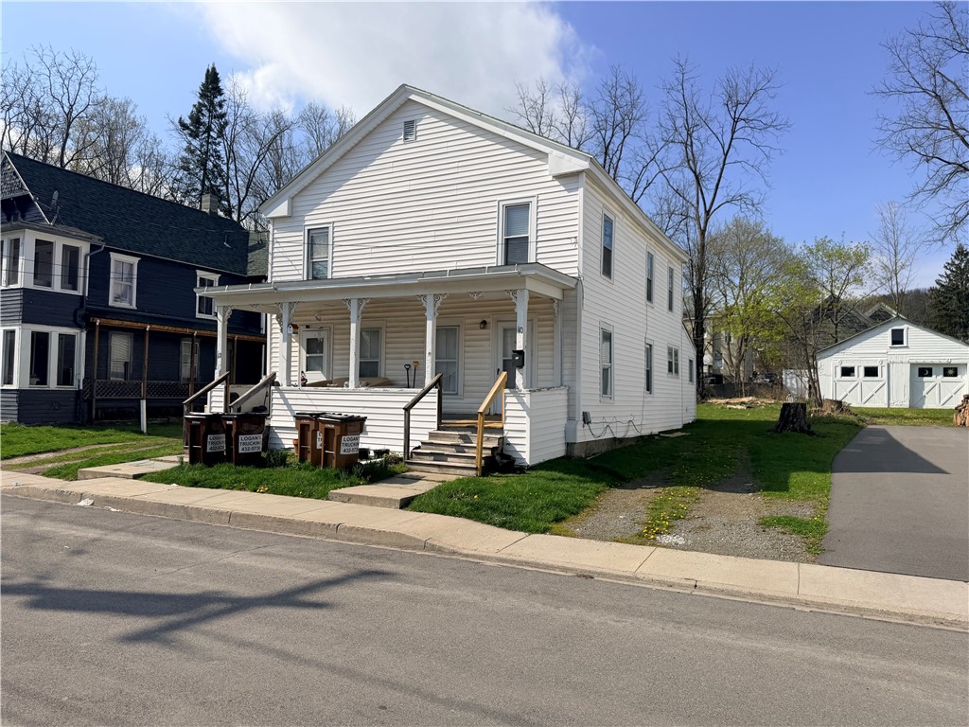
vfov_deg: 56.8
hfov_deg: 71.6
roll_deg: +0.0
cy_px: 364
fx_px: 672
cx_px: 484
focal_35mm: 24
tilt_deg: +2.8
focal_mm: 6.76
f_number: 1.78
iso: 80
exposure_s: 1/6711
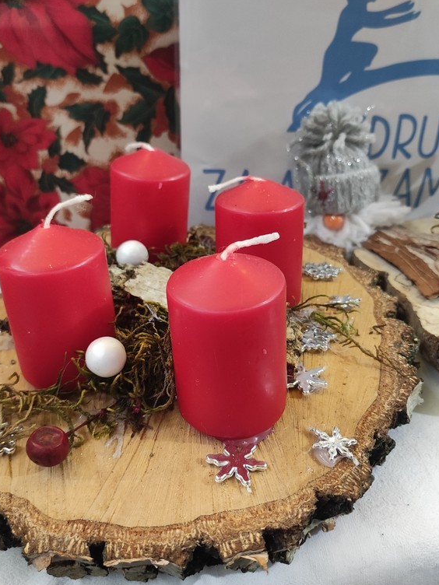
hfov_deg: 41.8
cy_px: 296
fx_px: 575
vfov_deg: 54.0
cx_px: 212
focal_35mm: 34
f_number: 1.79
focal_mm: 4.7
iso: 1201
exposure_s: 1/33
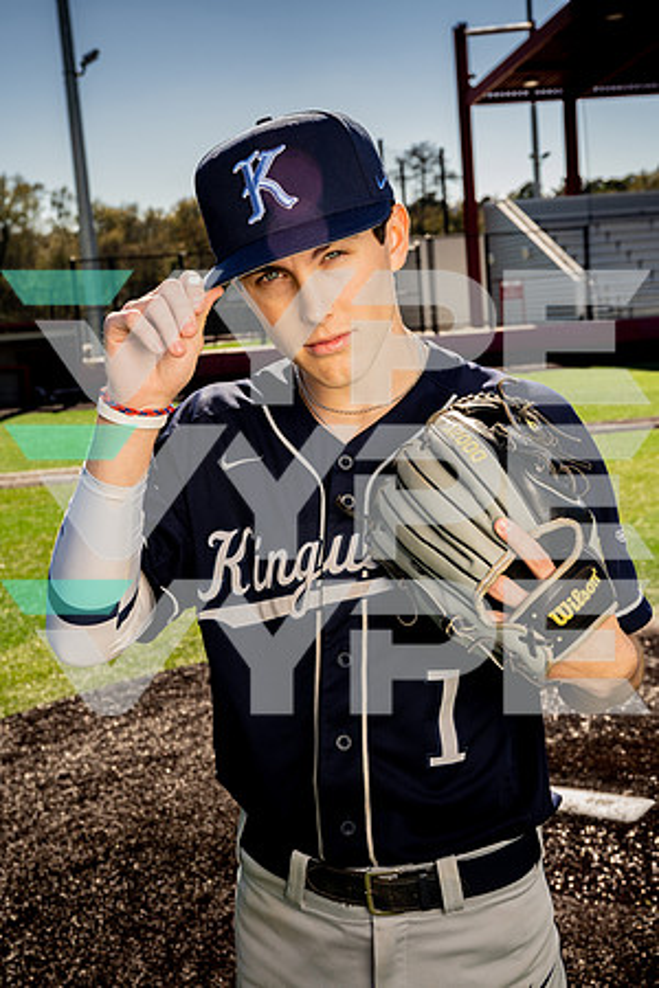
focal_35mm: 52
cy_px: 494
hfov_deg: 26.0
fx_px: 1428
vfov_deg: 38.2
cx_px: 330
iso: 250
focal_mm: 52
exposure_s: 1/250
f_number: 9
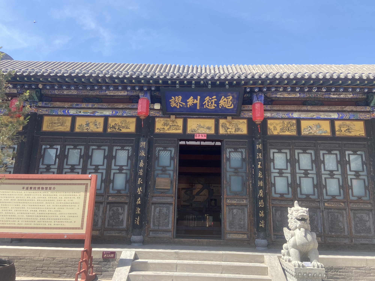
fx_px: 282
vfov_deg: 53.1
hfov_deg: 67.3
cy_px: 140
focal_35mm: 26
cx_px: 188
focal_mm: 4.25
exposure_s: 1/1258
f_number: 1.8
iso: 32
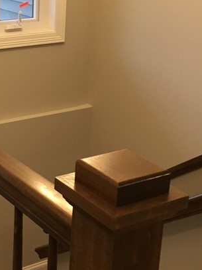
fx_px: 568
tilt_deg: -20.7
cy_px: 112
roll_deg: -0.3
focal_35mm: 73
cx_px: 19
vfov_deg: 26.6
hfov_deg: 19.8
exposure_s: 1/30
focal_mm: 4.15
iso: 80
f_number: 2.2
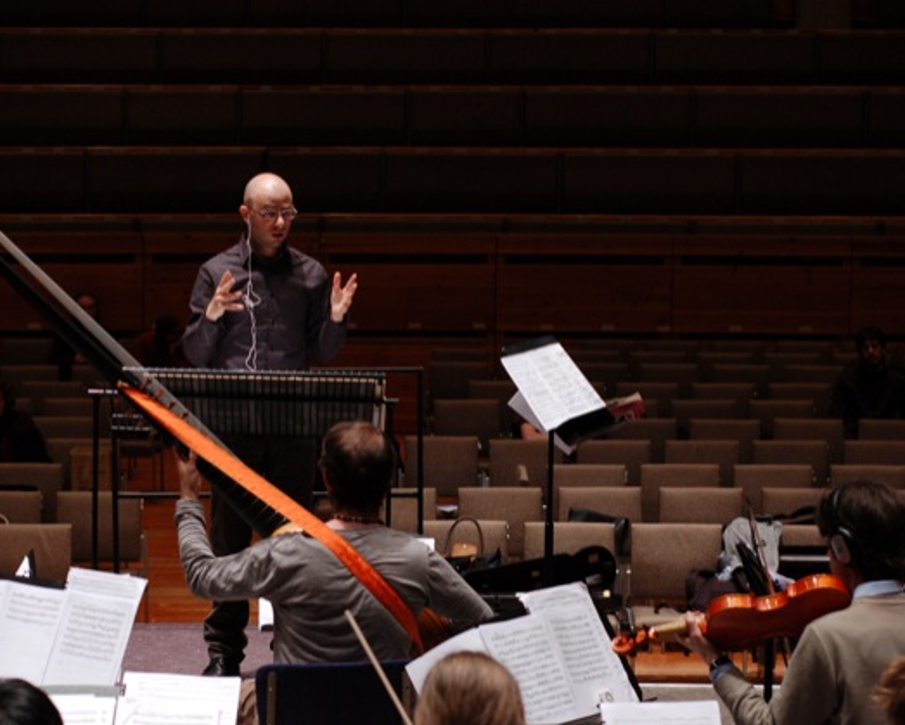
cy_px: 362
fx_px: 2305
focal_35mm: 86
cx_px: 355
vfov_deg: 17.9
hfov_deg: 22.2
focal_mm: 50
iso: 800
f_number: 3.5
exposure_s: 1/50
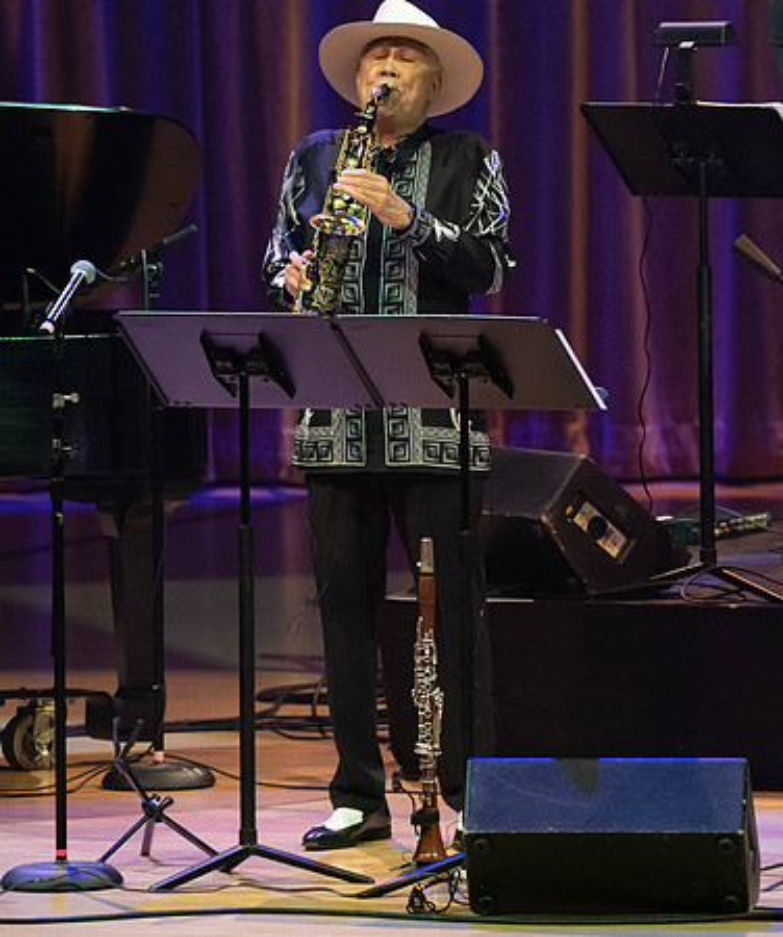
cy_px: 468
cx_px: 461
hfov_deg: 3.0
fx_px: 15148
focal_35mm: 537
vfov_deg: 3.5
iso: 3200
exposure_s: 1/250
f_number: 5.6
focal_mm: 388
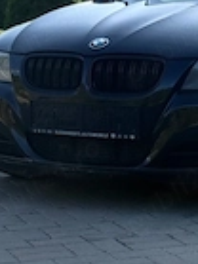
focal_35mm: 138
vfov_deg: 14.2
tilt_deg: -1.7
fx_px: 1054
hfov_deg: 10.6
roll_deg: -0.8
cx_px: 225
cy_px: 61
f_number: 1.78
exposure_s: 1/3891
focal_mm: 6.76
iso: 64
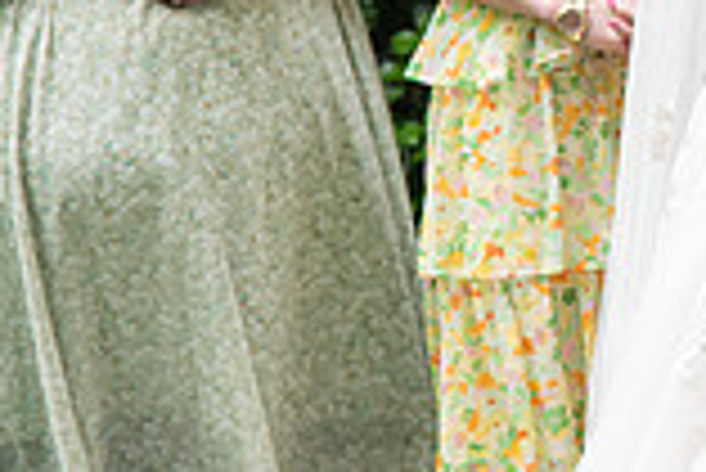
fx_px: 5064
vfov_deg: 5.3
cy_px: -393
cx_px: 1075
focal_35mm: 258
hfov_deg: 7.8
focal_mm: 70
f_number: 4
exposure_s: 1/400
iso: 1000
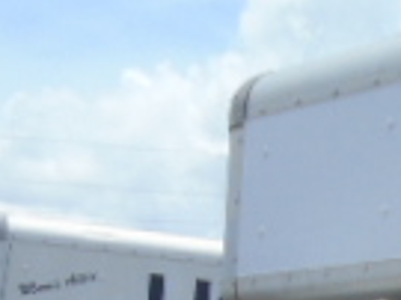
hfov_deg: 15.1
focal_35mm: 123
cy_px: 567
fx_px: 1424
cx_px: 564
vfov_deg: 11.1
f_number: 8
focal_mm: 4.6
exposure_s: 1/200
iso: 100
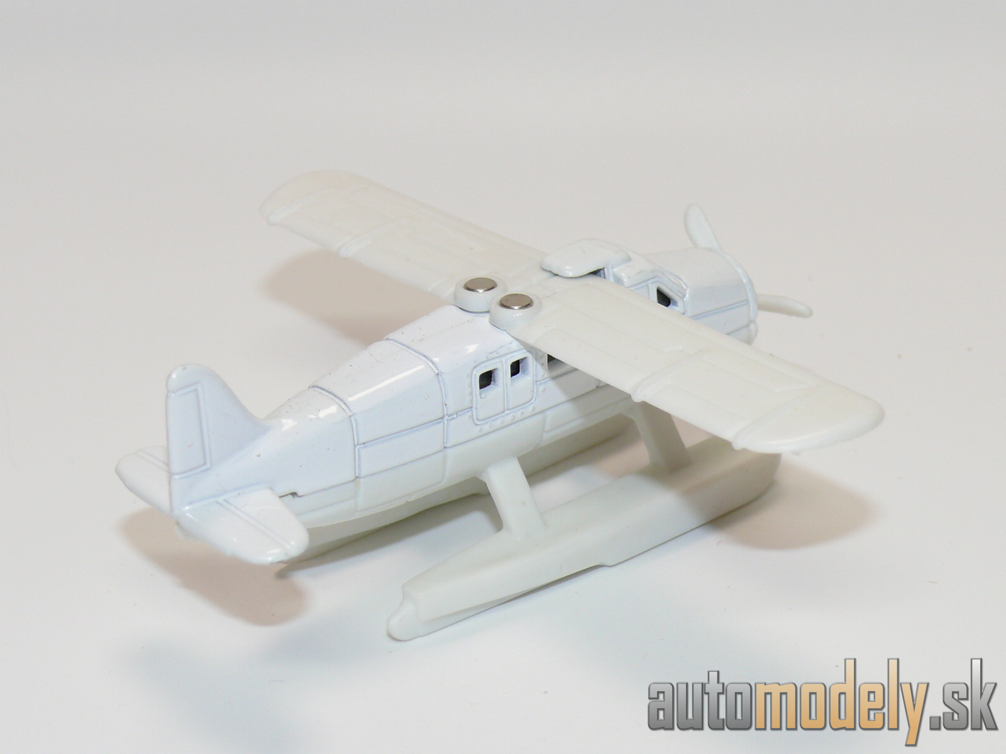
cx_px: 503
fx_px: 2586
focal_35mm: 89
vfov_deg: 16.6
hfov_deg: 22.0
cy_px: 377
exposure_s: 1/30
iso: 100
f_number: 4
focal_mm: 12.4
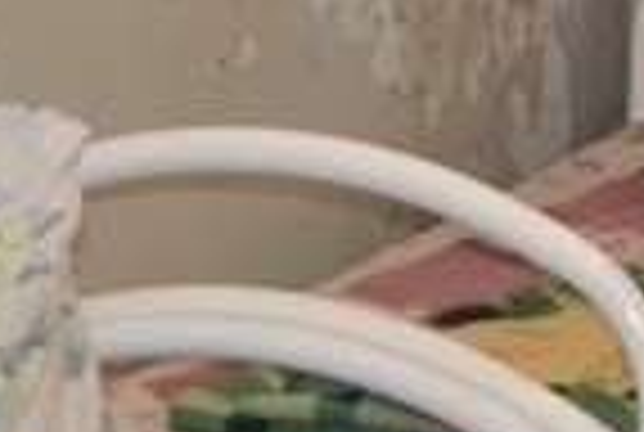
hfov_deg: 8.1
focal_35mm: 251
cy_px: -326
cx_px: 766
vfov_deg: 5.4
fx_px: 4499
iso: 2000
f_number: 4.5
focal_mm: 30
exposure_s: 1/60
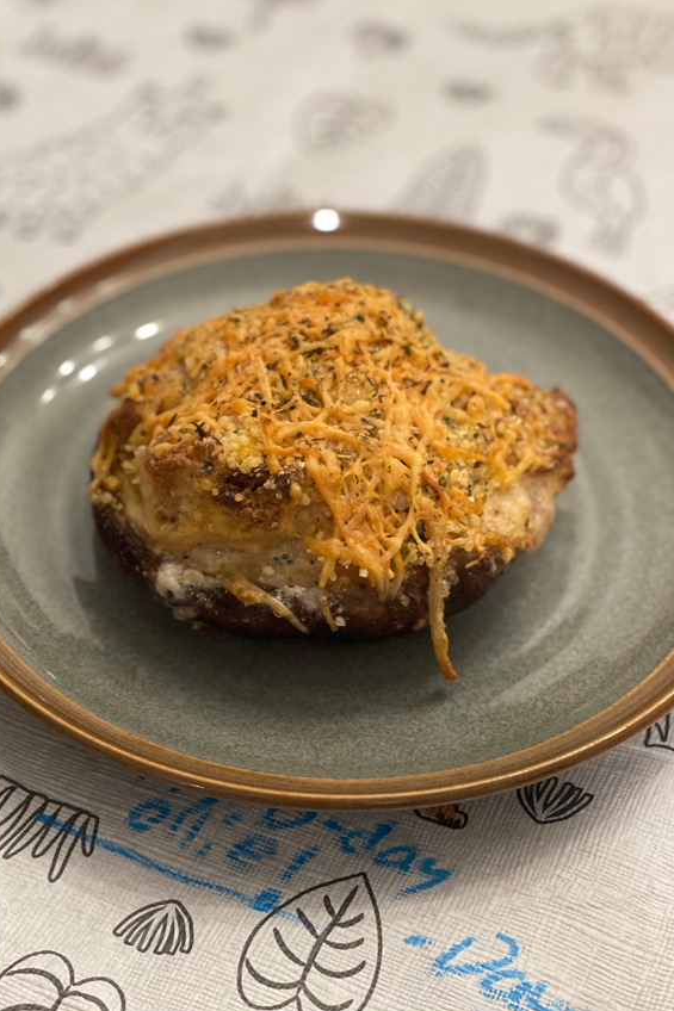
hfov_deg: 20.3
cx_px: 311
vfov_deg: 30.1
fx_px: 1882
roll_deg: -1.8
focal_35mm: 67
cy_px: 506
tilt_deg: -43.8
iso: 320
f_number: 2.2
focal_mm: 7.5
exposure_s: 1/24
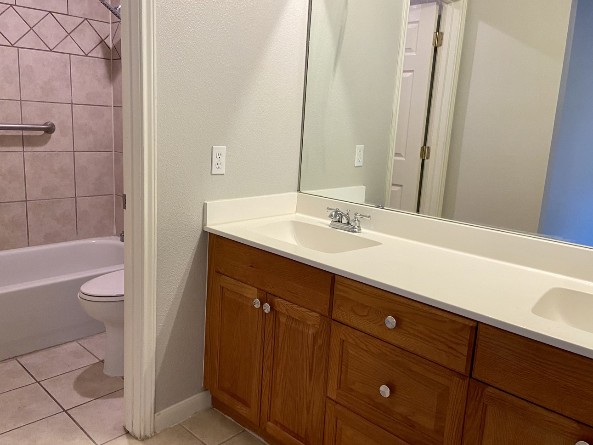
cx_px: 277
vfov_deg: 48.2
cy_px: 213
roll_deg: -2.9
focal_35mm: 29
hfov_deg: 61.6
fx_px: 497
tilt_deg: -12.3
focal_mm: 4.25
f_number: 1.8
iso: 125
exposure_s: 1/60
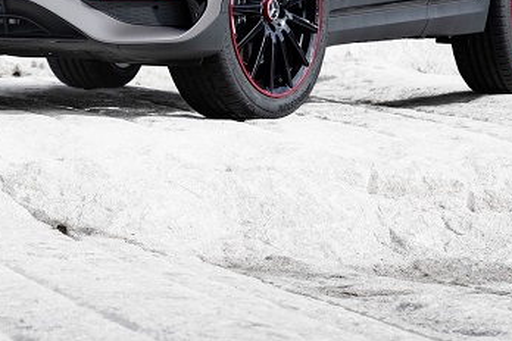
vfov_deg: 3.9
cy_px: -118
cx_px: -76
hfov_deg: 5.9
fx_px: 4977
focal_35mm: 350
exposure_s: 1/800
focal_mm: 122
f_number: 5.6
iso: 200
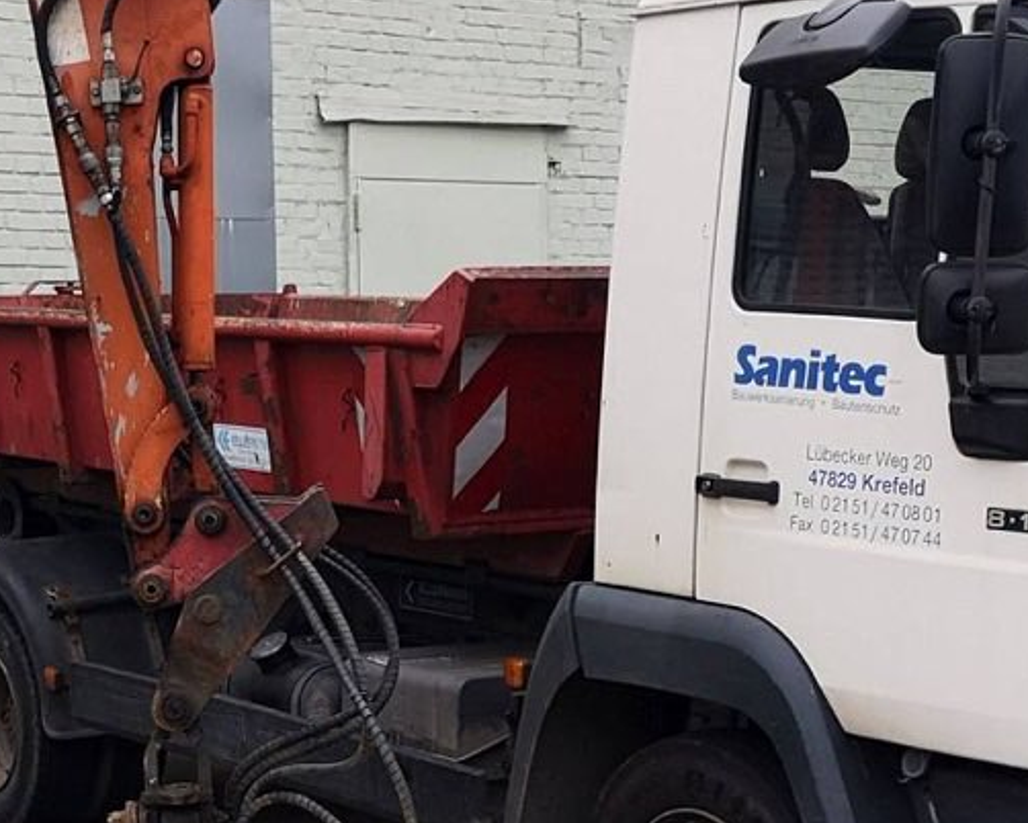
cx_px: 235
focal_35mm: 84
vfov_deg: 18.2
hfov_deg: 22.5
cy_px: 551
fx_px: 2557
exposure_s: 1/887
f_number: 1.8
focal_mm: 3.95
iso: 50
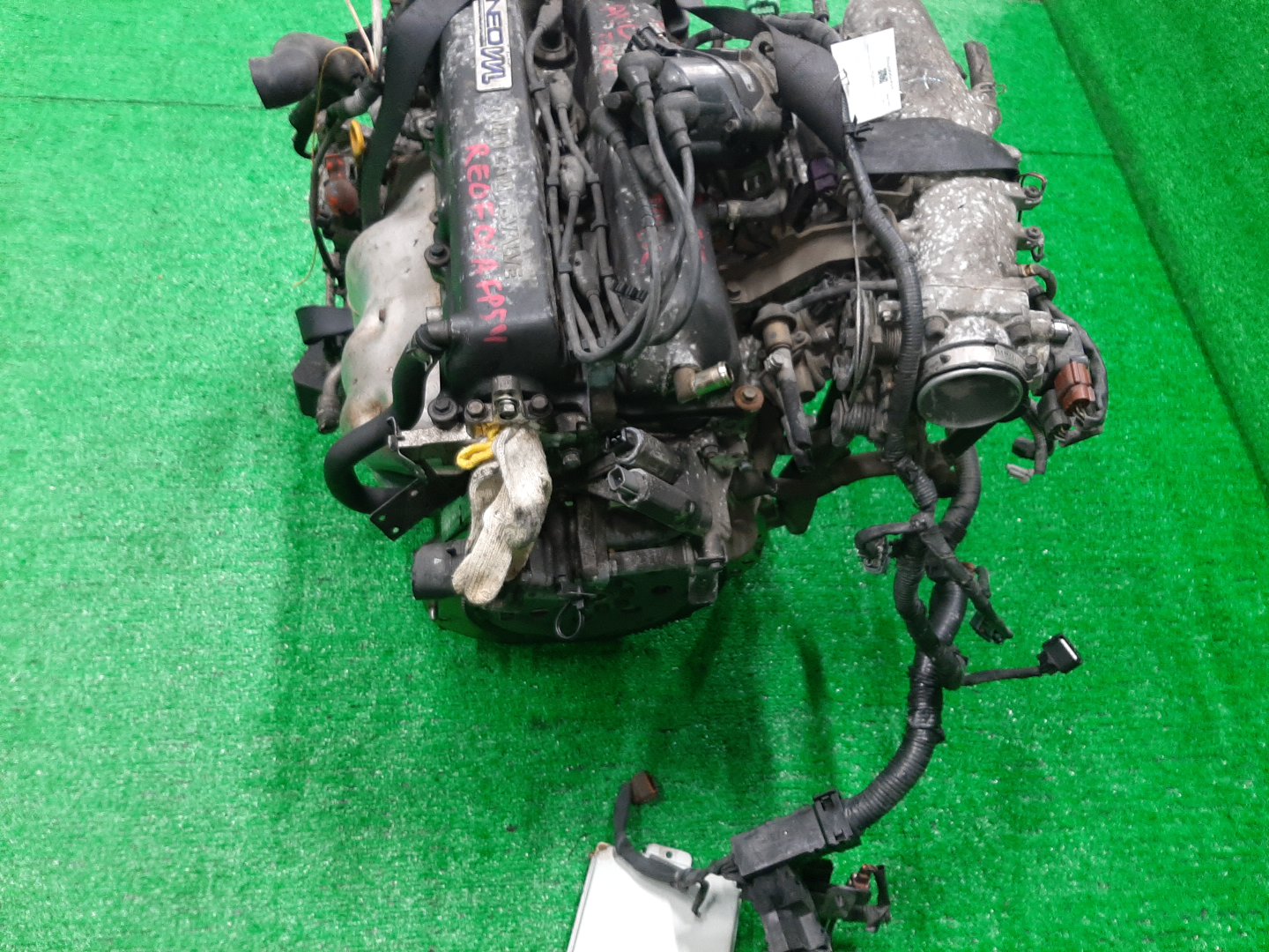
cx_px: 634
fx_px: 953
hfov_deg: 67.3
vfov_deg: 53.1
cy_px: 476
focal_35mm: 26
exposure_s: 1/50
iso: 167
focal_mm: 3.93
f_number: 1.7
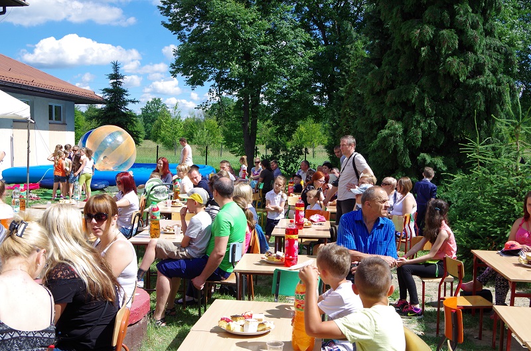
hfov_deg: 46.5
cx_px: 266
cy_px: 176
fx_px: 618
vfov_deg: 31.7
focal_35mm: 42
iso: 100
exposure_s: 1/200
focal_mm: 28
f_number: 7.1
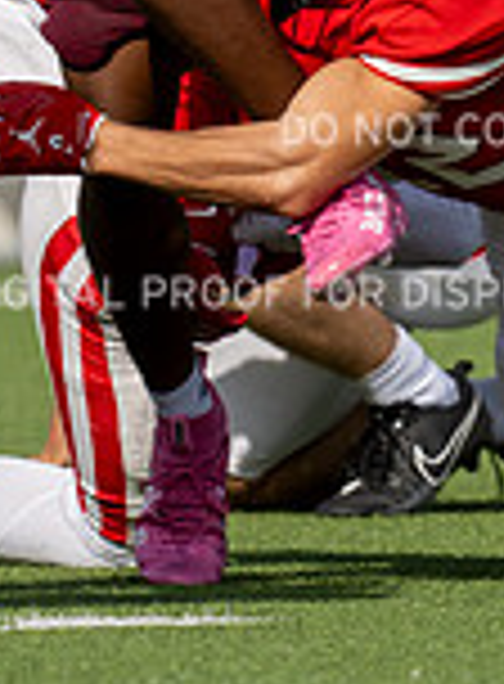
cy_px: 20
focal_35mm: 2029
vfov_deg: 1.0
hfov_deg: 0.7
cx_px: 417
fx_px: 39841
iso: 500
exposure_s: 1/2000
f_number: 6.3
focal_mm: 400
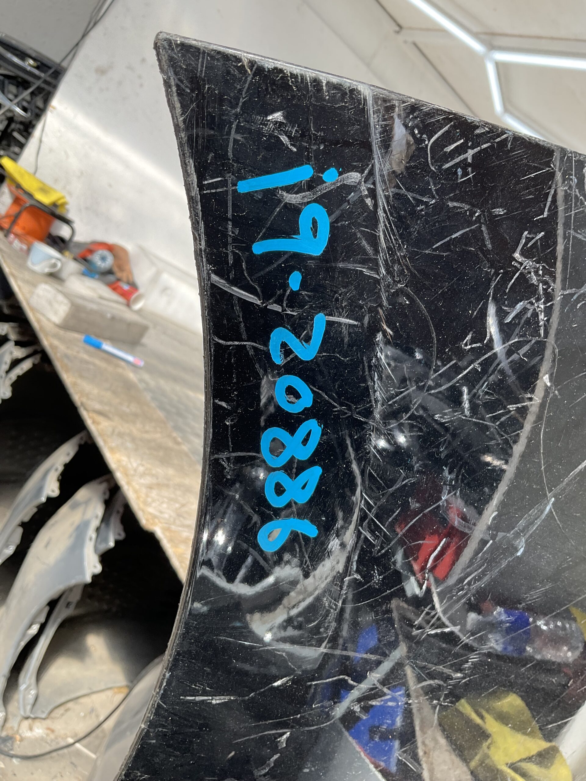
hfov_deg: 48.2
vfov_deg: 61.7
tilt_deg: -5.9
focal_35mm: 29
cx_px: 293
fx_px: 655
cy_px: 390
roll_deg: -32.3
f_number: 1.8
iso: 16
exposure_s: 1/266
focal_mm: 3
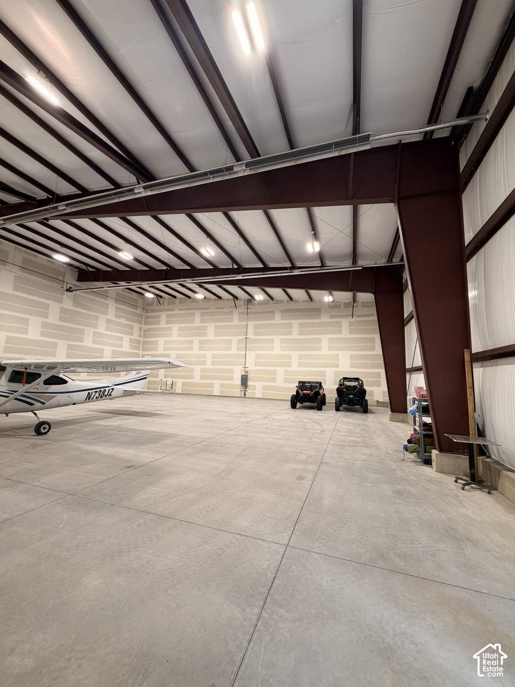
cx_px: 258
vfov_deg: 102.1
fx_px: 278
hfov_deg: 85.7
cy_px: 344
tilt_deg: +7.8
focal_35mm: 14
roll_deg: -2.0
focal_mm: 2.22
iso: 200
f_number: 2.2
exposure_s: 1/121
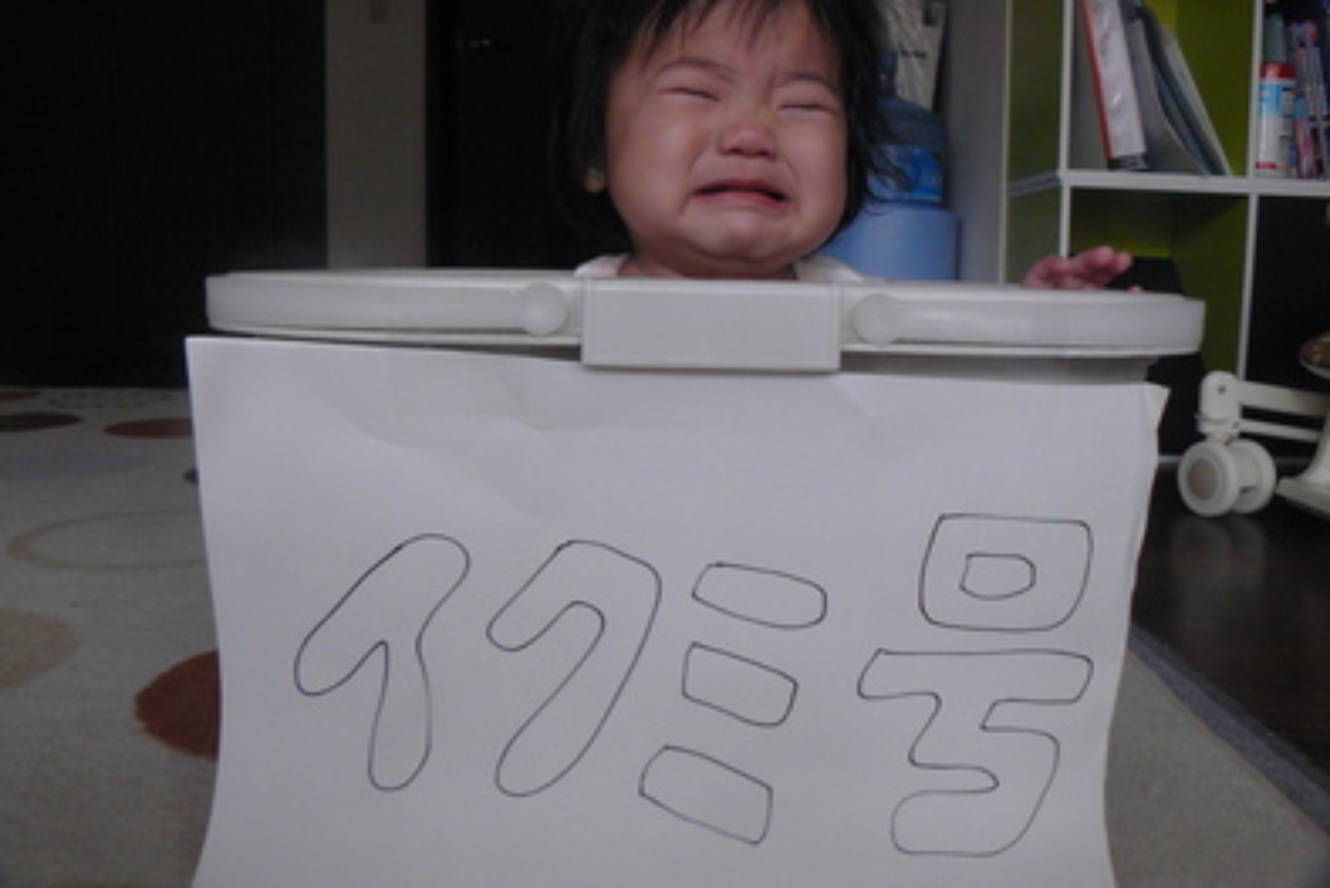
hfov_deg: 50.7
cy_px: 442
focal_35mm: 38
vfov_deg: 35.1
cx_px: 668
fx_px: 1404
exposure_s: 1/60
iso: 200
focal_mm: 6
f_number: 2.8
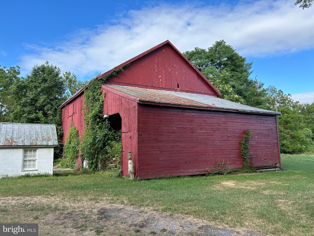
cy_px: 118
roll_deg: +0.2
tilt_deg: +5.7
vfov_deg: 53.1
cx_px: 157
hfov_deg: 67.3
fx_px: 236
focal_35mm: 26
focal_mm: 5.7
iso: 50
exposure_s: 1/1511
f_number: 1.5
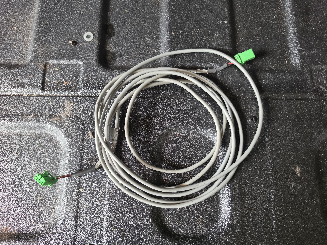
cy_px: 122
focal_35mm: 23
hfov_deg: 73.9
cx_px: 164
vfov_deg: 58.9
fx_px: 217
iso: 640
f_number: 1.4
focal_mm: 6.5
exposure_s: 1/100
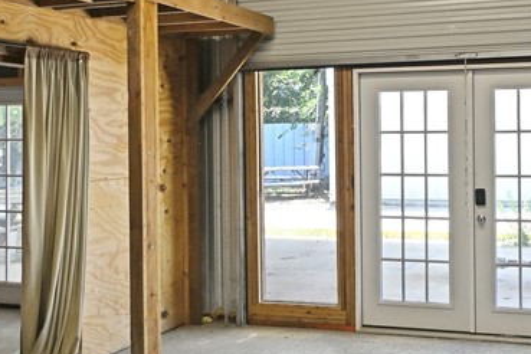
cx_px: 396
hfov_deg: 36.7
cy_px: 133
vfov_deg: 25.4
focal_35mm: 53
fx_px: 782
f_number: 3.5
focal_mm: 12
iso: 64
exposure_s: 1/50
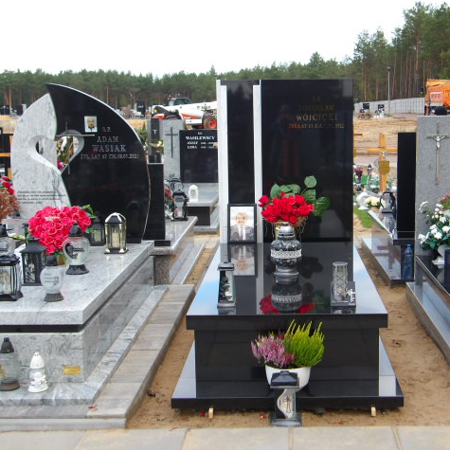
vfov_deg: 34.0
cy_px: 225
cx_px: 285
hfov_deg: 33.8
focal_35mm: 50
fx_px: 735
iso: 100
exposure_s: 1/114
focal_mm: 7.6
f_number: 3.7
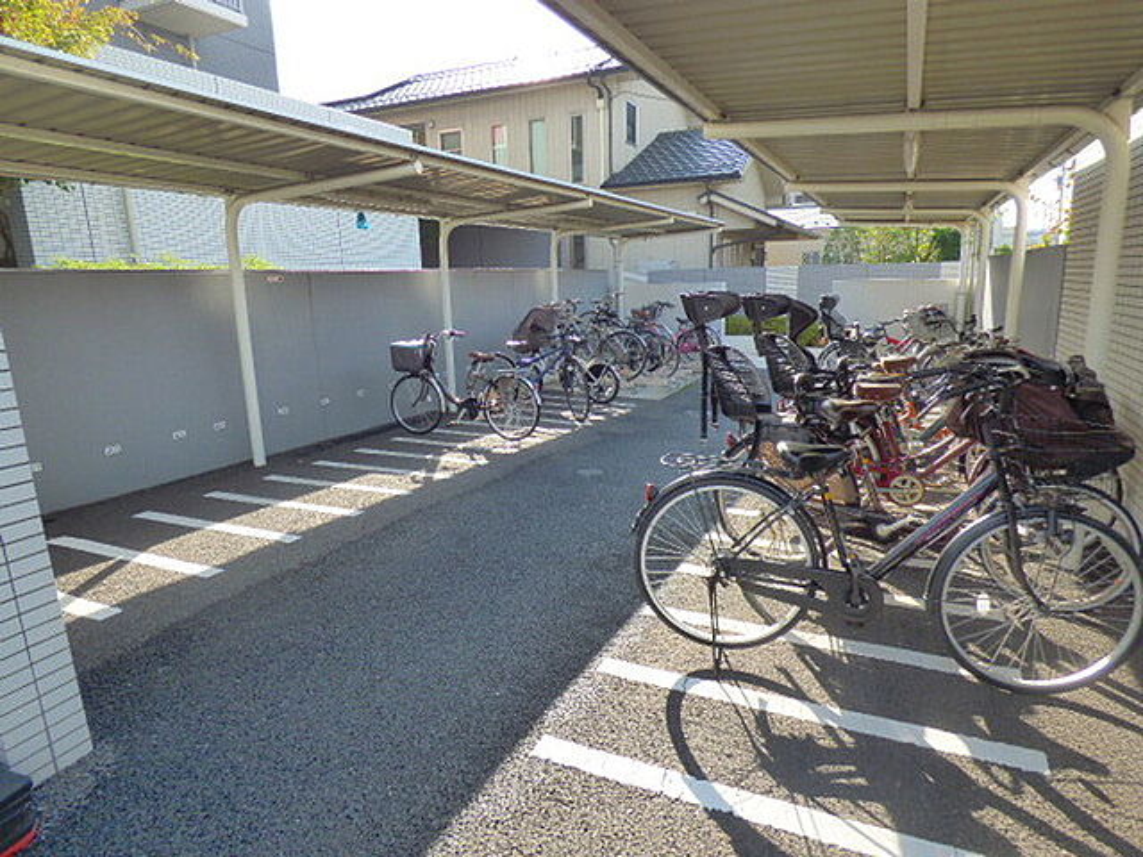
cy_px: 428
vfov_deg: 66.0
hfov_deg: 81.7
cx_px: 572
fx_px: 660
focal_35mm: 20
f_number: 3.2
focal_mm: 3.58
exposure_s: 1/400
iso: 400
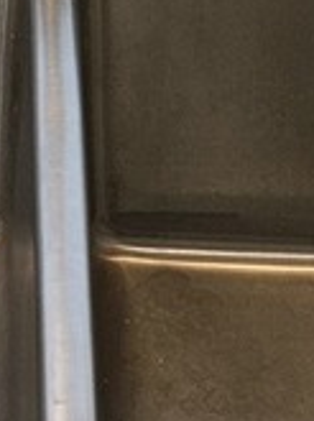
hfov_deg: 9.7
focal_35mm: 151
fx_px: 1833
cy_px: -475
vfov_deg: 11.5
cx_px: -20
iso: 80
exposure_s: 1/120
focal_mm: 5.4
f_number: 1.8
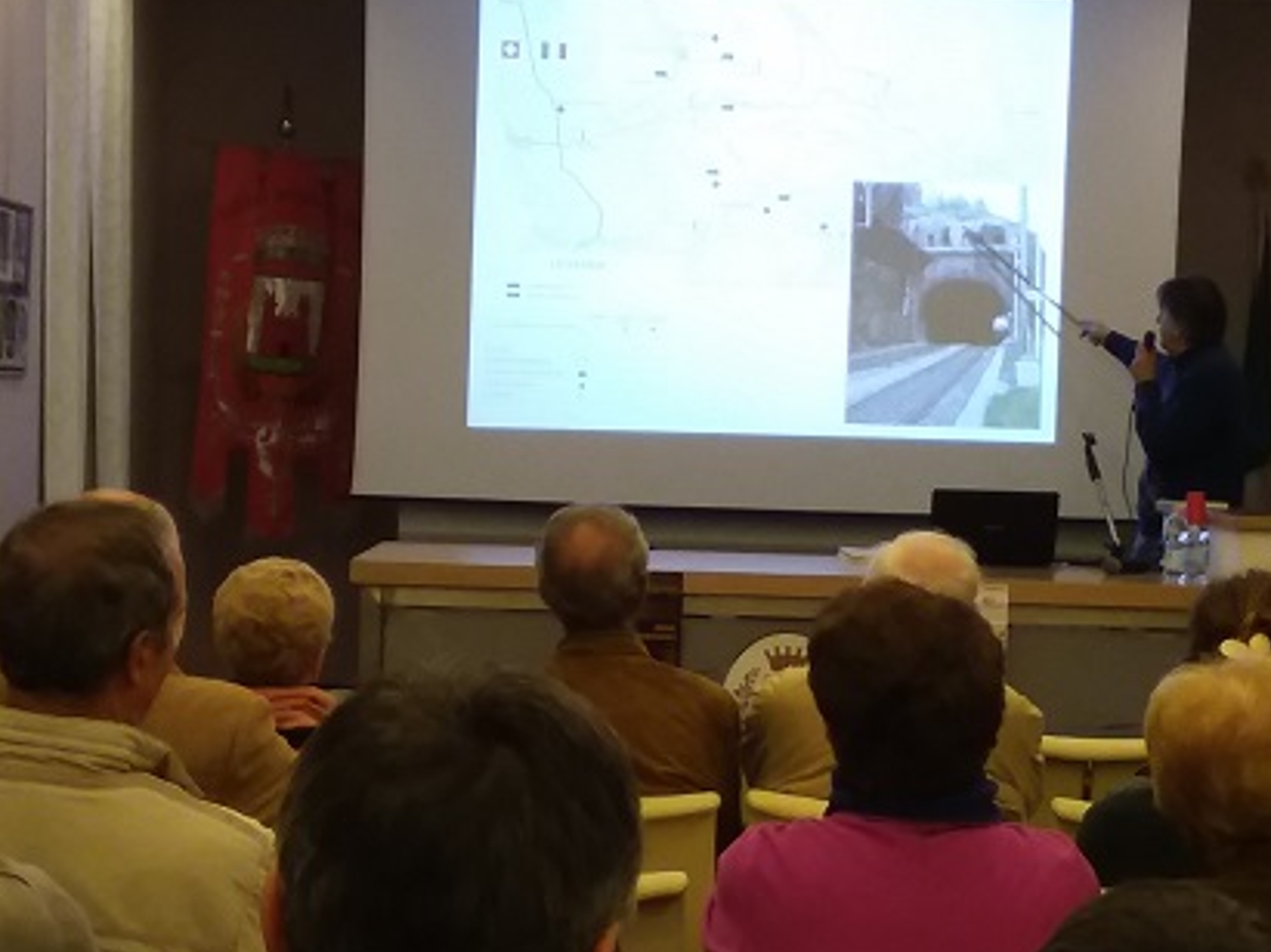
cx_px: 662
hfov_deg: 41.2
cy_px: 546
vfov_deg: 31.5
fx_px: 1688
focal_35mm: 46
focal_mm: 2.91
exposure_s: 1/25
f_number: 1.9
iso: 100
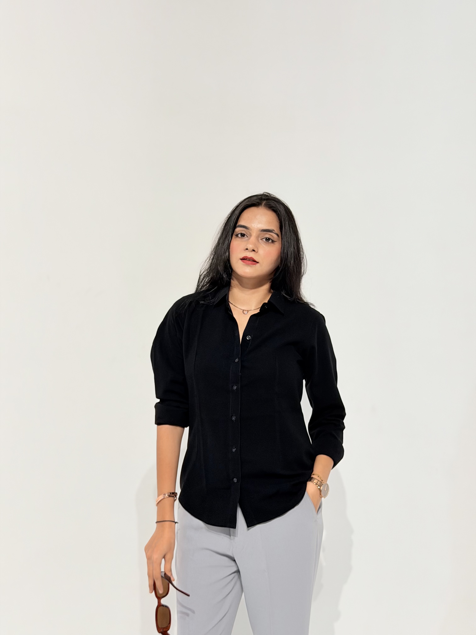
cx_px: 238
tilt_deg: -1.3
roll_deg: -1.8
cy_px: 318
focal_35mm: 48
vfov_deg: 39.7
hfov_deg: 30.3
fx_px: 880
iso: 50
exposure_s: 1/50
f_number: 1.78
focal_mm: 6.76
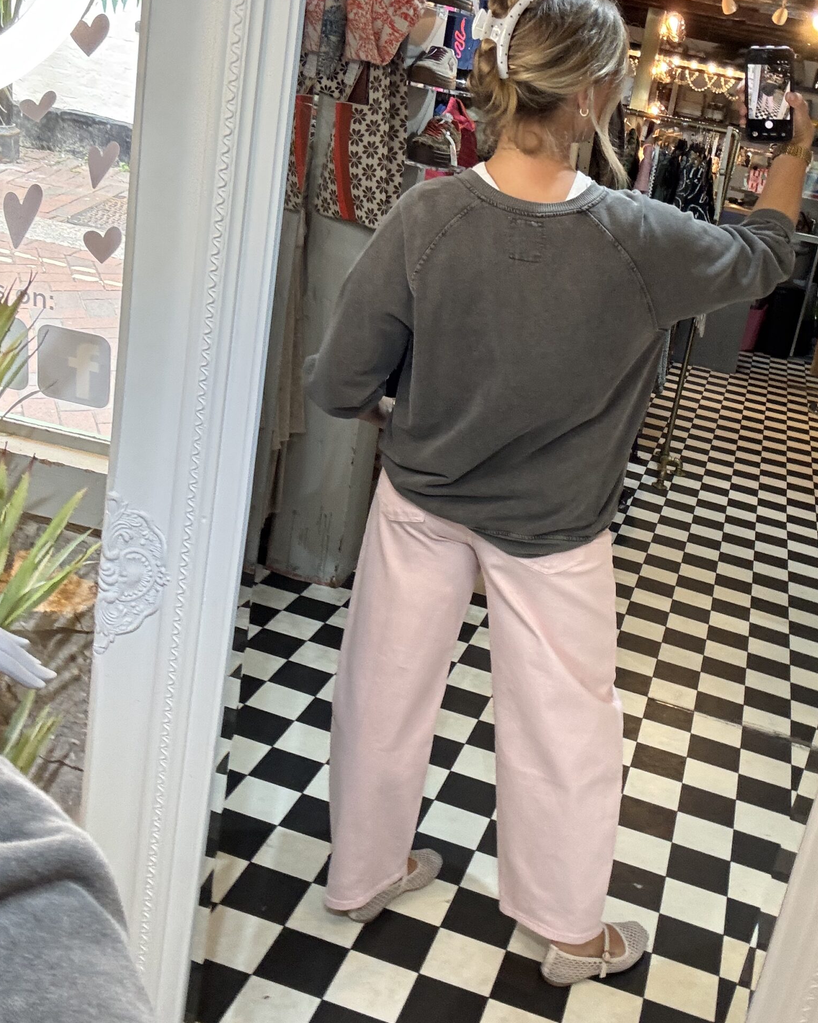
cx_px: 487
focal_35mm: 39
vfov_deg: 46.7
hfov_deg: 38.1
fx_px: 1180
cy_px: 435
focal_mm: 2.69
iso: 100
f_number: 1.9
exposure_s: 1/50
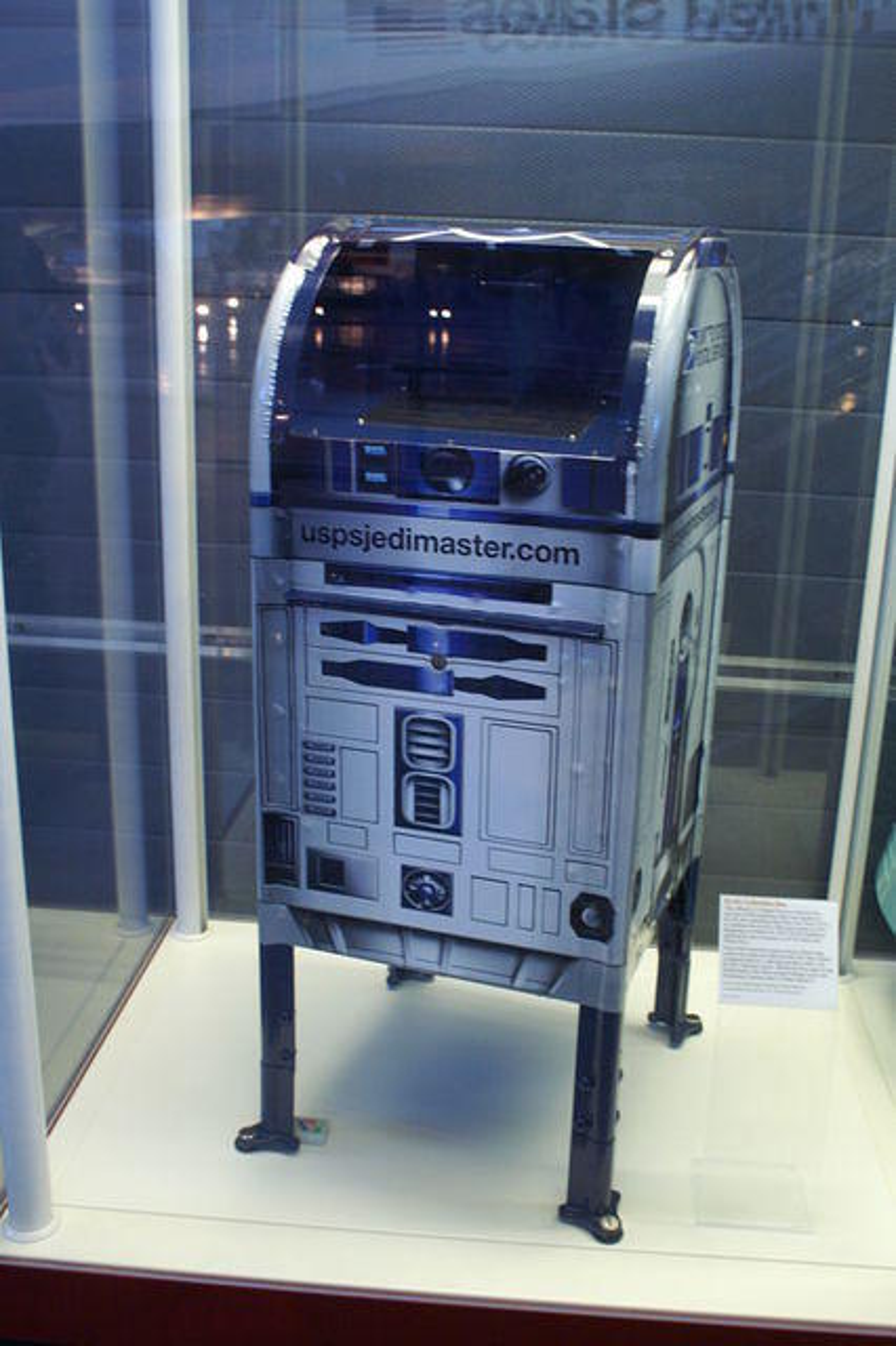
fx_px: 1345
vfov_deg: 53.2
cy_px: 673
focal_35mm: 36
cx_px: 448
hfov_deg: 36.8
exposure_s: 1/25
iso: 800
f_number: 4.5
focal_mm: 24
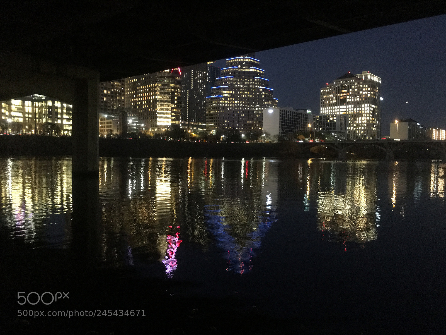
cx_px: 223
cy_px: 168
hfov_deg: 61.7
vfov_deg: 48.2
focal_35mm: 29
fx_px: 374
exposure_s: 1/4
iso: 500
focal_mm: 4.15
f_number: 2.2
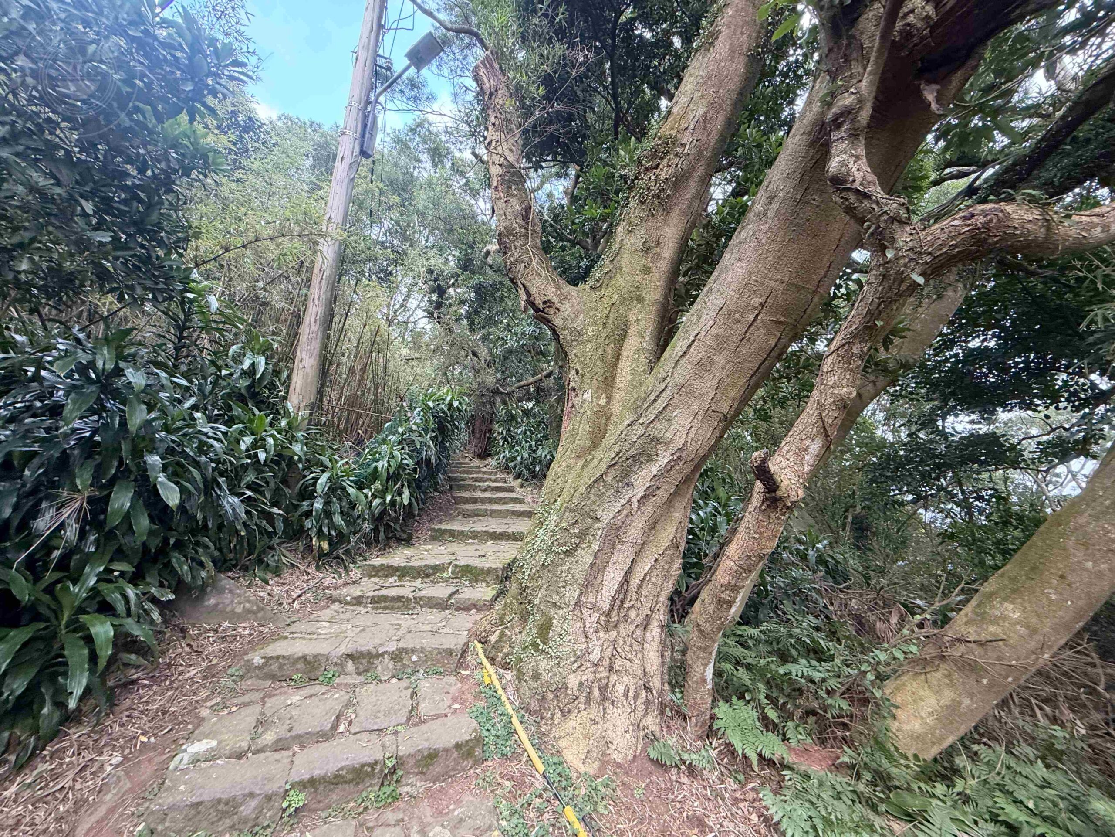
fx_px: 451
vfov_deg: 85.7
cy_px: 418
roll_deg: -1.3
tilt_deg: +10.7
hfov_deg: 102.1
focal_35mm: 14
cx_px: 558
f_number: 2.2
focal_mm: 2.22
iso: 320
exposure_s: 1/92
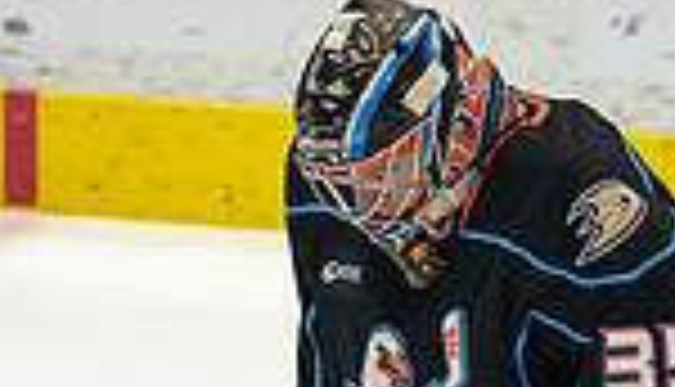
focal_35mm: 3073
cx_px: 256
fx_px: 55258
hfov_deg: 0.7
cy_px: 995
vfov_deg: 0.4
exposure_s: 1/640
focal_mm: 600
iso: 1600
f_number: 4
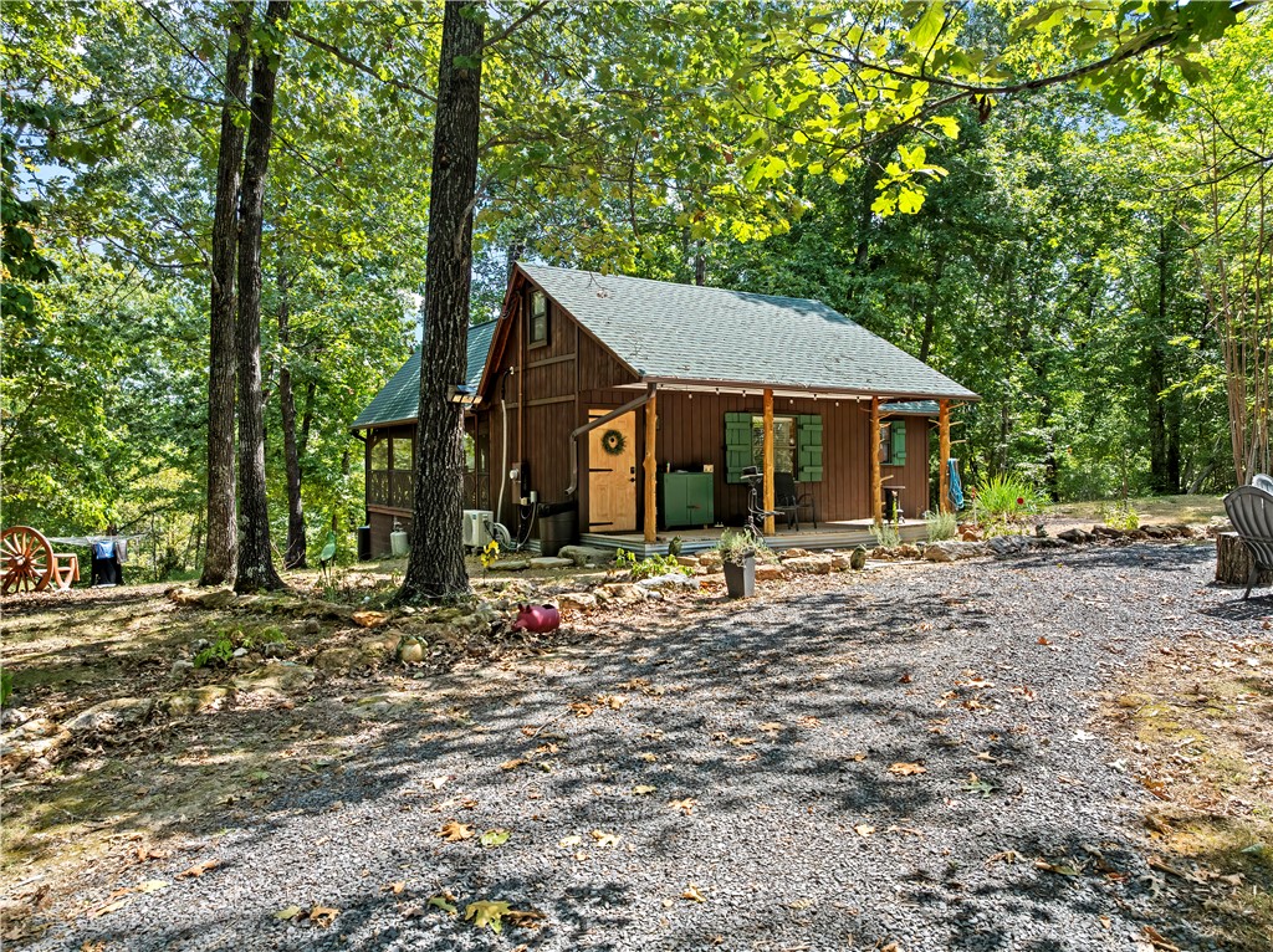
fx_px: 882
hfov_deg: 71.6
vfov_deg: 56.7
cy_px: 476
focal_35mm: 24
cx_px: 636
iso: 120
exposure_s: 1/640
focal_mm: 12.29
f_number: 2.8
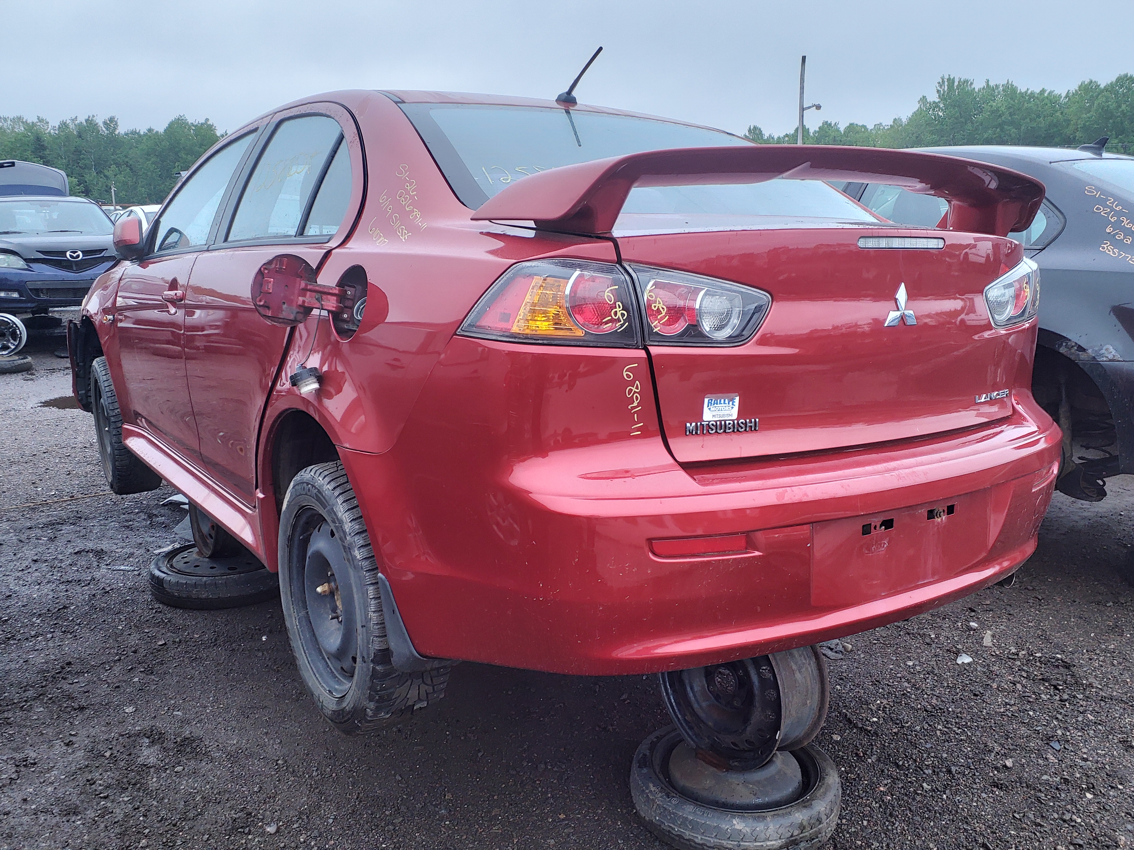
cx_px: 567
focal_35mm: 26
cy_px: 425
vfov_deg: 53.1
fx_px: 852
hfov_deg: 67.3
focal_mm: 3.58
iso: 40
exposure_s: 1/60
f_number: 1.9
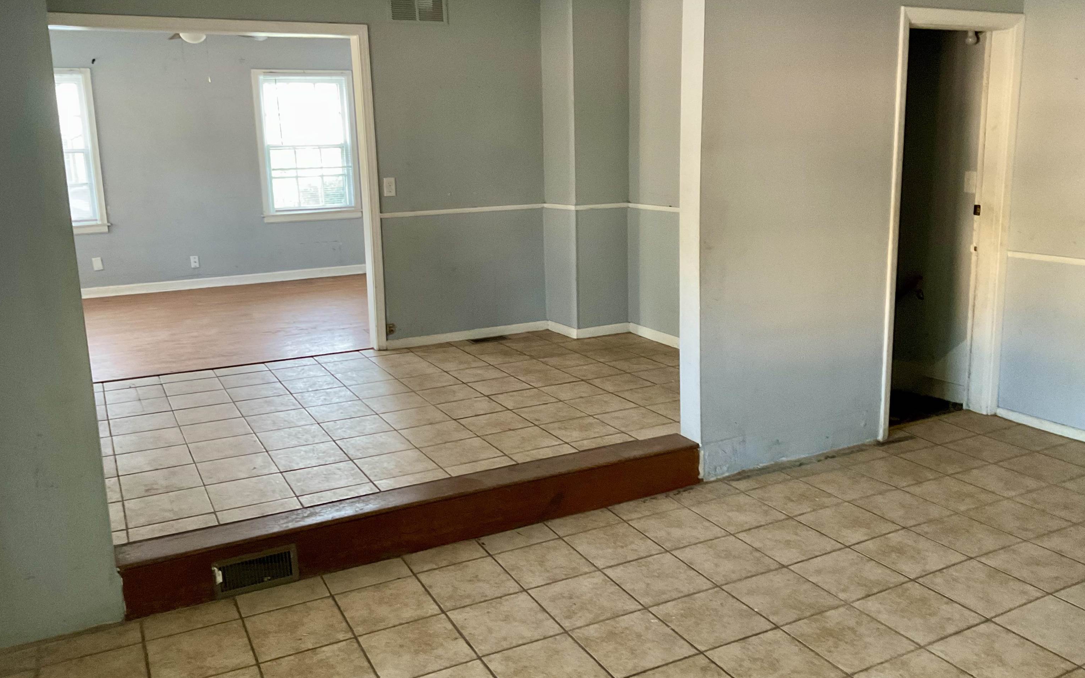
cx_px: 540
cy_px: 317
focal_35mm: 31
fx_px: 917
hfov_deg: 61.2
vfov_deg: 40.6
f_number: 1.8
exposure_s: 1/60
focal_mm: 3
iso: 250
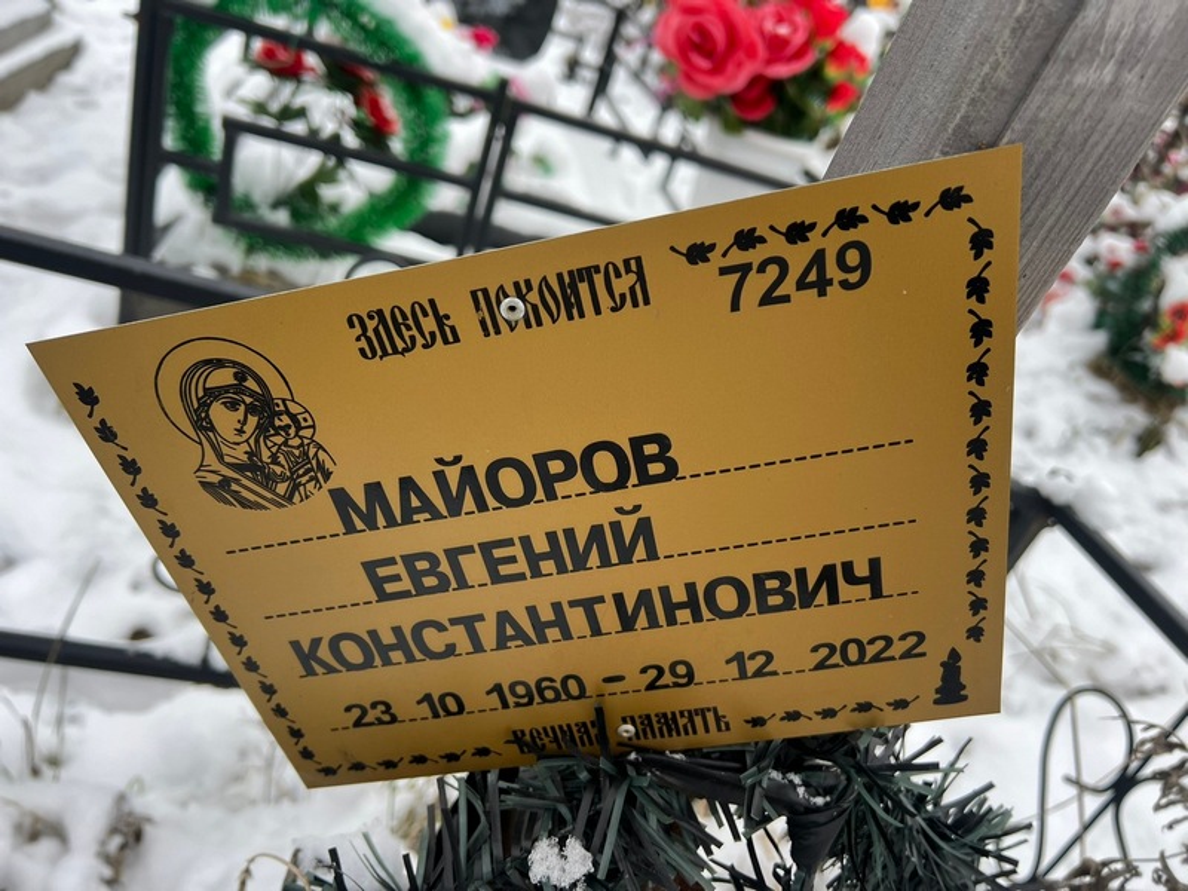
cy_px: 446
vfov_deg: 53.1
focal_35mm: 26
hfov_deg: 67.3
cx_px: 594
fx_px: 892
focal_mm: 5.7
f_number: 1.5
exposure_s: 1/124
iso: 32
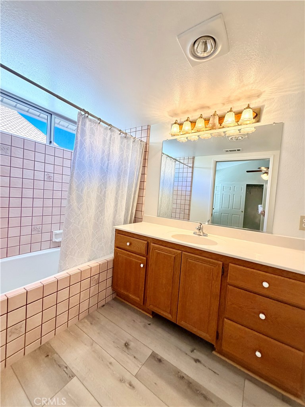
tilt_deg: -1.4
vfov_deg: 102.1
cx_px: 152
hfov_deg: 85.7
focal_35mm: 14
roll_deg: -4.4
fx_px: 164
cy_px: 204
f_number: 2.2
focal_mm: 2.22
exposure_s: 1/60
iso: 320
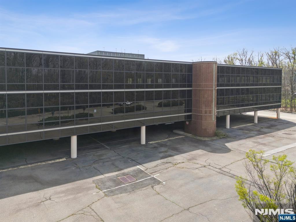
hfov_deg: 71.6
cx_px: 148
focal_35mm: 24
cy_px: 111
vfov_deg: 56.8
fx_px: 205
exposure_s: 1/100
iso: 100
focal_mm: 6.7
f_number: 1.7
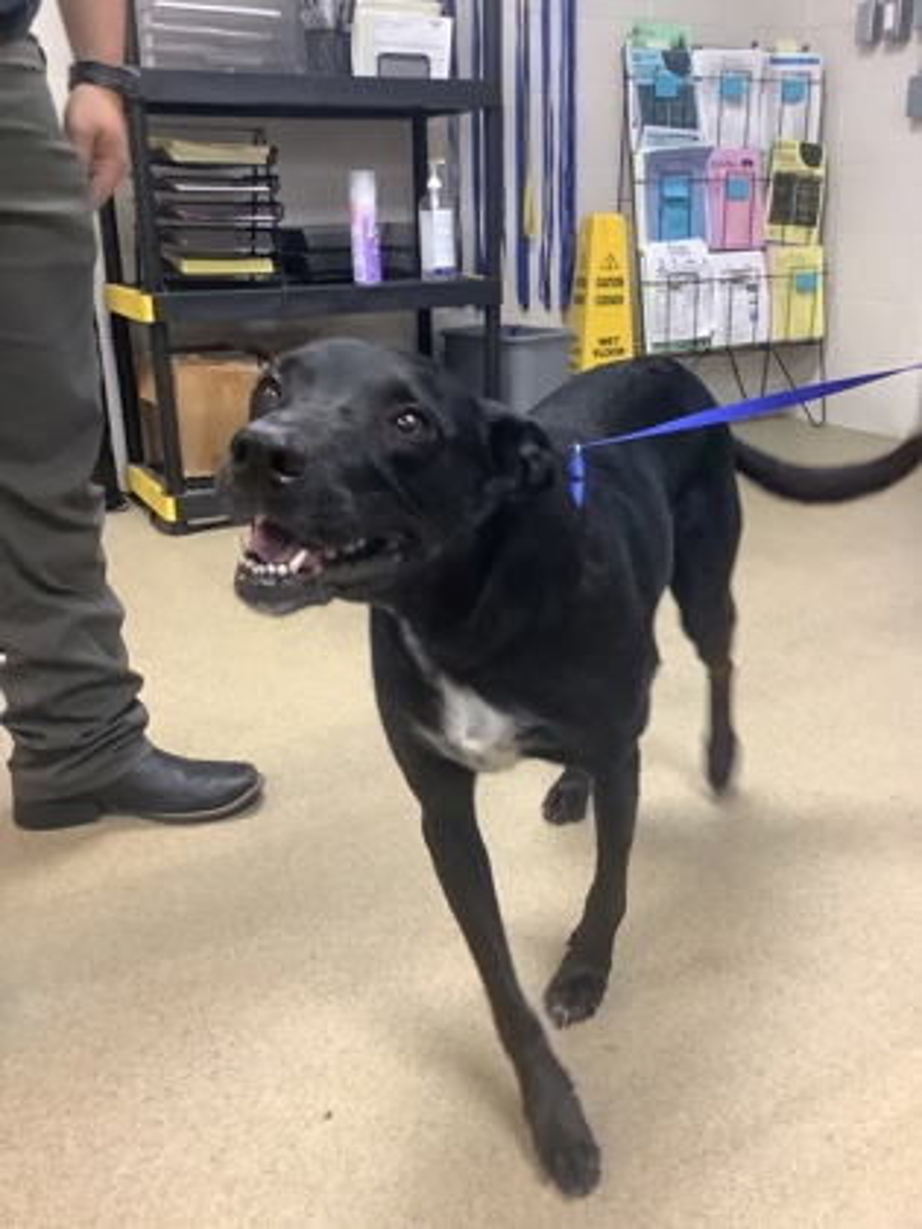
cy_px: 614
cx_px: 461
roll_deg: +0.6
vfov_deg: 58.4
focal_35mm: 31
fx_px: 1101
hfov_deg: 45.4
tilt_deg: -21.0
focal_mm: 3.3
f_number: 2.4
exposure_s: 1/60
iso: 250
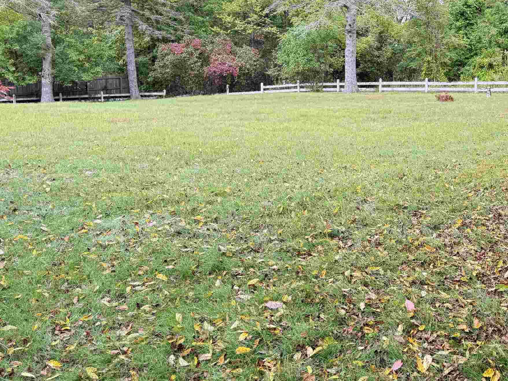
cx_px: 407
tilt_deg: -7.1
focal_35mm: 42
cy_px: 122
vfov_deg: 34.0
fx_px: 616
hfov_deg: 42.7
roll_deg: -0.7
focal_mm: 6.76
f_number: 1.78
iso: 200
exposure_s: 1/233
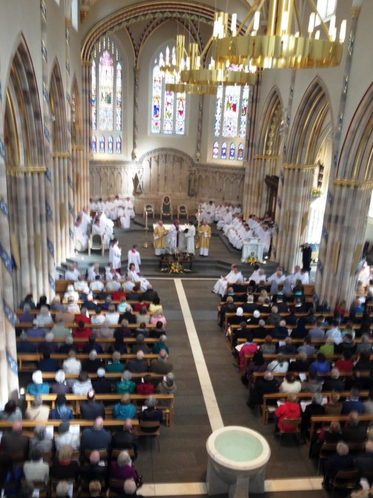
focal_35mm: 36
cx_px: 187
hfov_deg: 39.6
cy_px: 254
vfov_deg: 51.4
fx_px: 518
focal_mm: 4.28
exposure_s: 1/24
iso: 50
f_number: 2.4
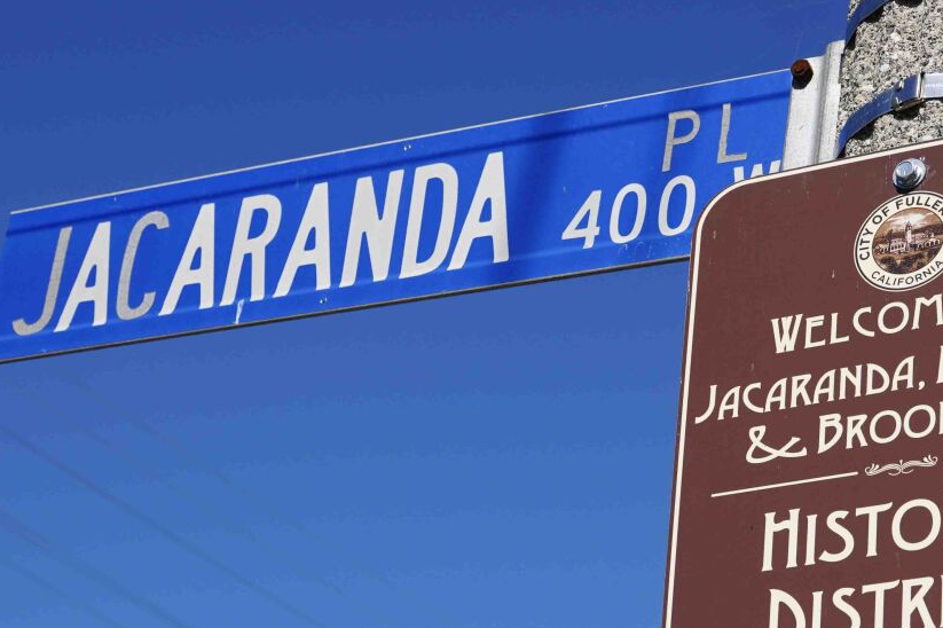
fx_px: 2356
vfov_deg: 15.1
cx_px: 738
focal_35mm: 90
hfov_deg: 22.4
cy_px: 436
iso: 100
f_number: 5
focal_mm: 28
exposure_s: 1/1000
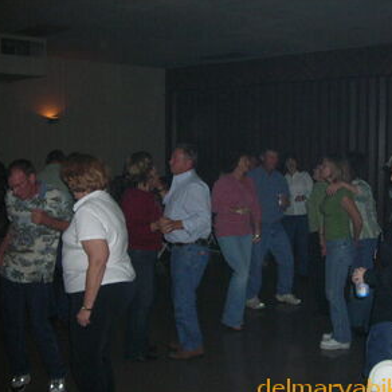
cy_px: 199
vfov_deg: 36.8
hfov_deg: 36.7
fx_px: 589
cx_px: 230
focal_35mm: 46
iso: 200
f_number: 3.2
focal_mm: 6.3
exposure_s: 1/60.1
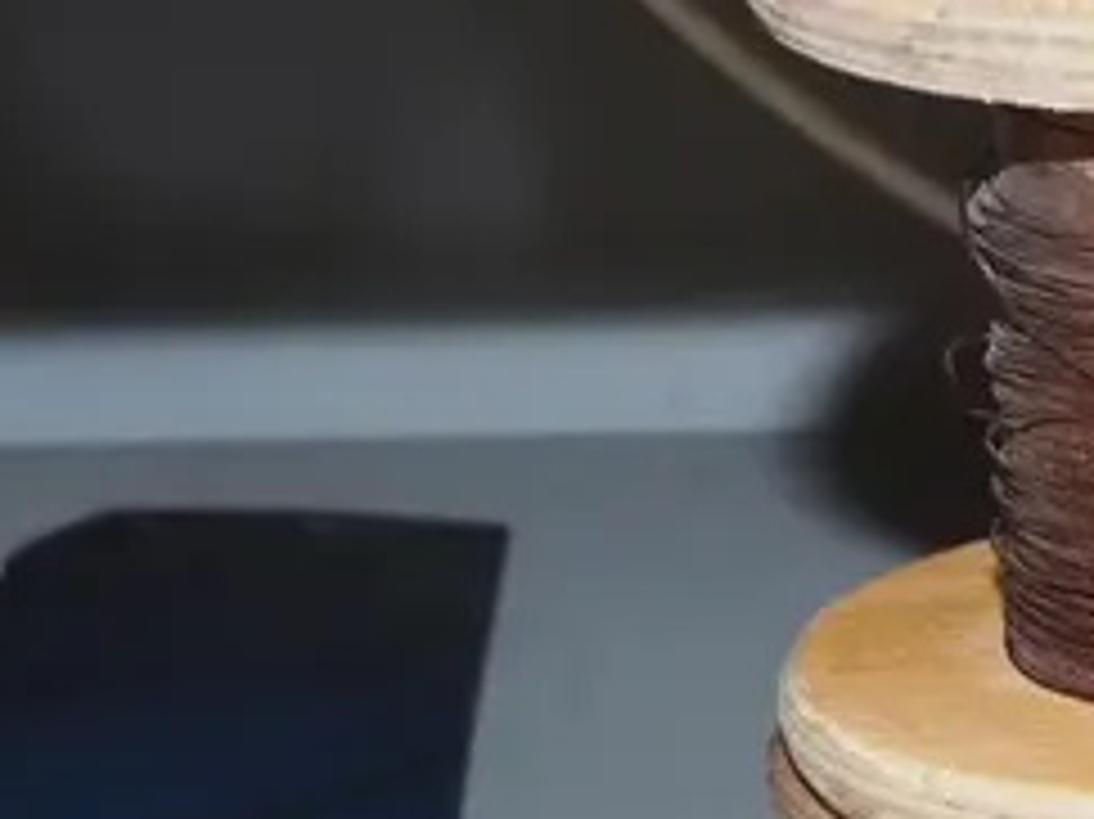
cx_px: 2116
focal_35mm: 194
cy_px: 1004
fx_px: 6128
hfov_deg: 9.6
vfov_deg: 7.6
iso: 2500
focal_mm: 23
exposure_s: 1/60
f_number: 5.6
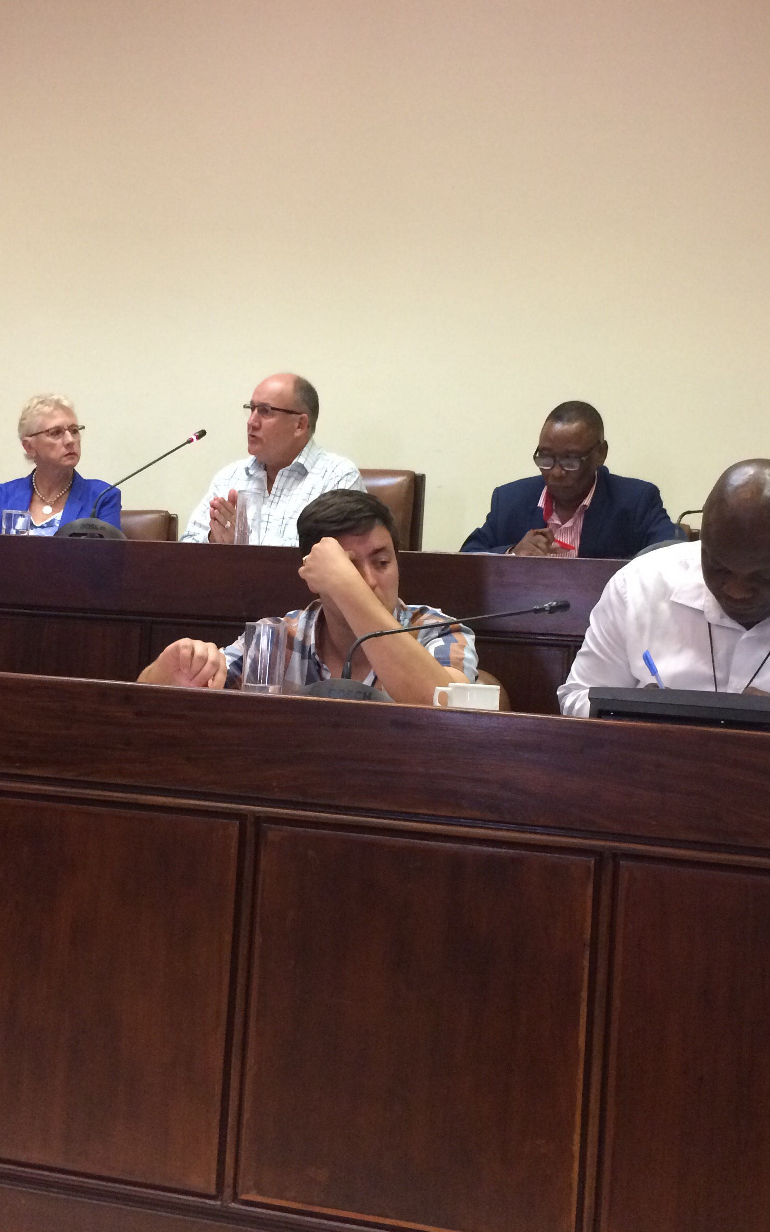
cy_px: 607
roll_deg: -3.8
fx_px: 1410
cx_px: 348
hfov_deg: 30.5
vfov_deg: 47.2
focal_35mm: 42
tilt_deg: -0.4
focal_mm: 4.15
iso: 320
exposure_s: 1/33
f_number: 2.2
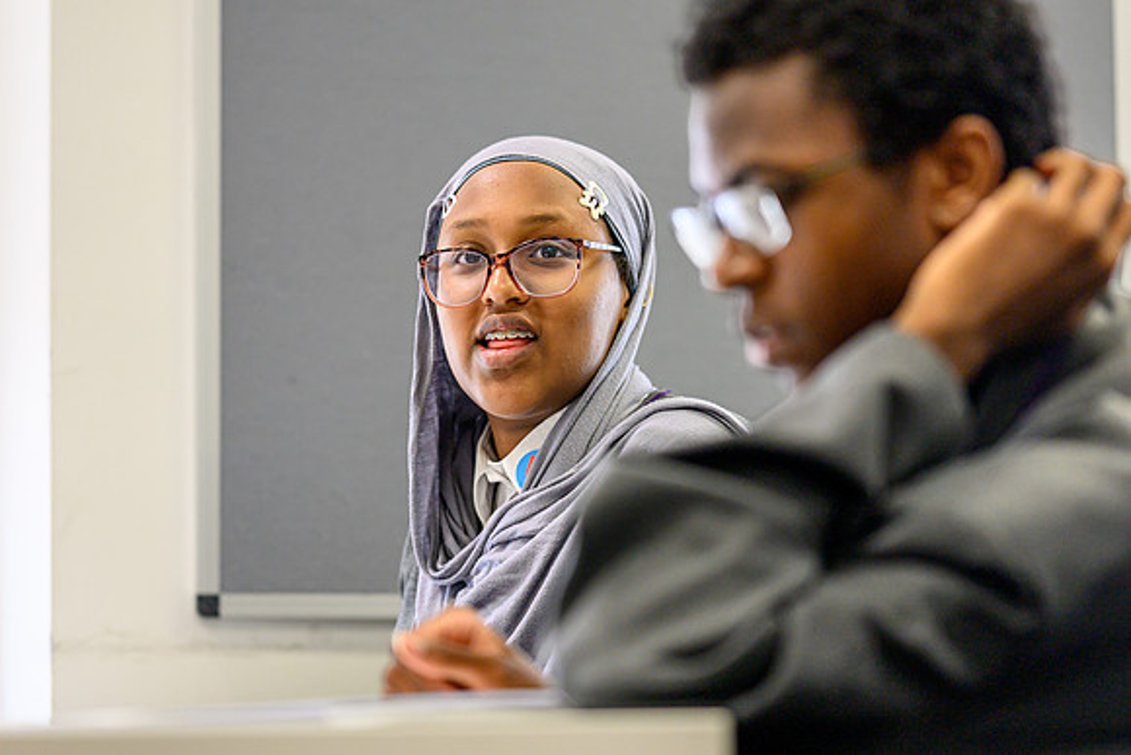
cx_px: 566
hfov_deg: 16.0
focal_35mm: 128
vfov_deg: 10.7
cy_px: 378
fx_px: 4013
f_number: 1.8
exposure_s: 1/400
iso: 800
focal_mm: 85
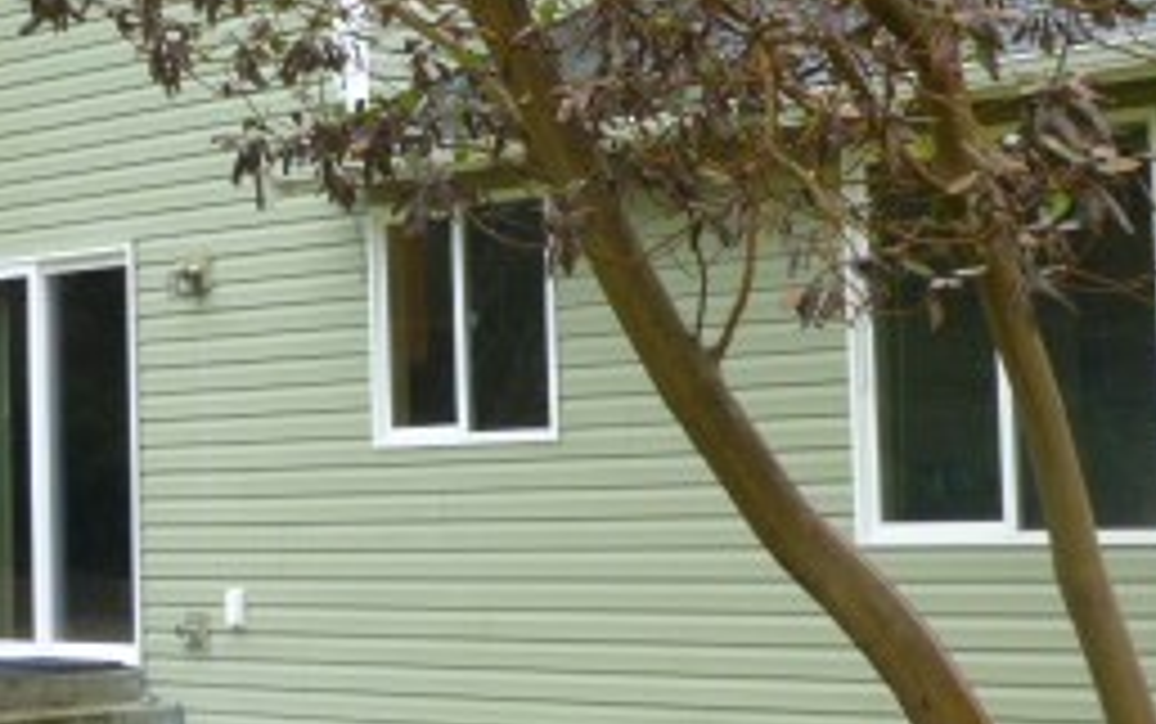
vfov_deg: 12.7
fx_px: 3247
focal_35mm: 103
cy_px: 162
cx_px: 427
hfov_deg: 20.1
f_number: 3.7
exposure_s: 1/60
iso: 100
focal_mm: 6.9
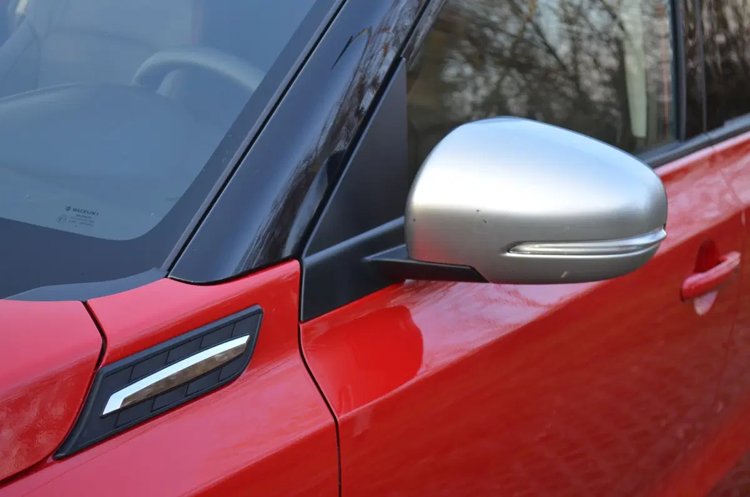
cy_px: 248
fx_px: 1434
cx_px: 375
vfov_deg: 19.6
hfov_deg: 29.3
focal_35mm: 69
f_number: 5.3
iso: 320
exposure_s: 1/125
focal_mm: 46
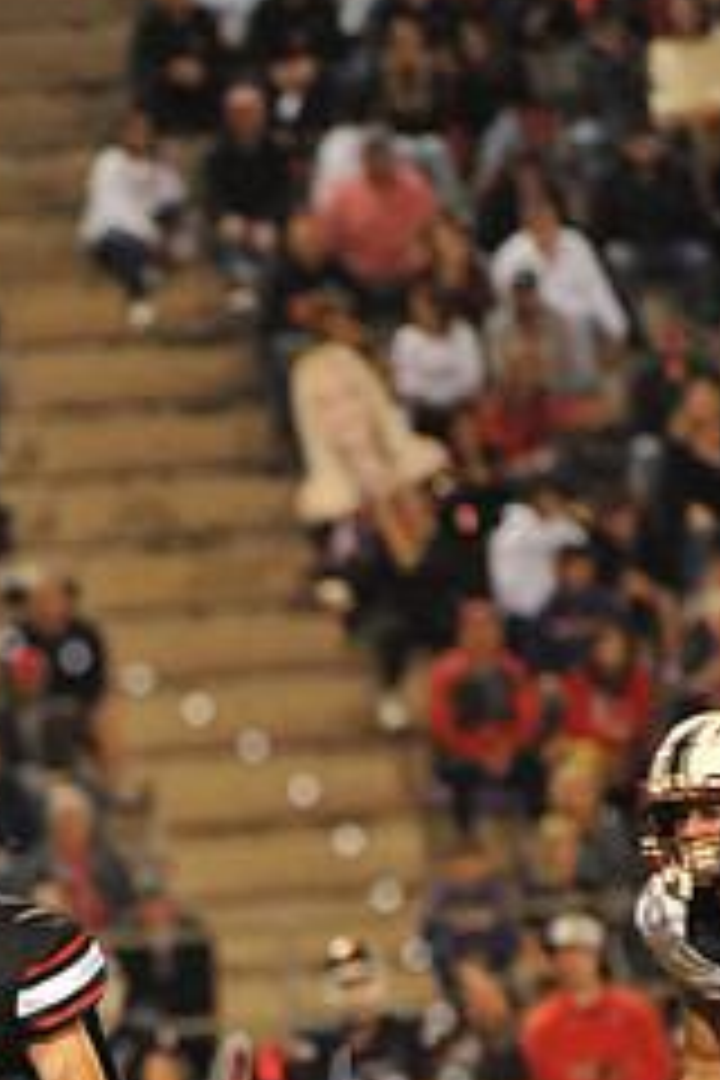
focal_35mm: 484
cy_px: 1161
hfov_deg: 2.8
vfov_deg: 4.3
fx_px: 14519
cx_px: -68
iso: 6400
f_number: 4
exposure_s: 1/320
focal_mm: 200
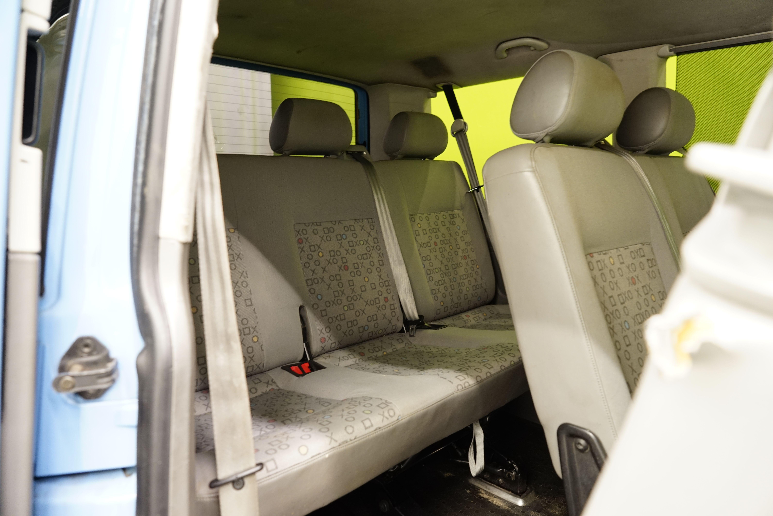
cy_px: 258
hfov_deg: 73.7
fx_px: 515
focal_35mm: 24
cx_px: 386
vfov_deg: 53.1
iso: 1000
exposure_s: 1/8
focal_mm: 24
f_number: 4.5
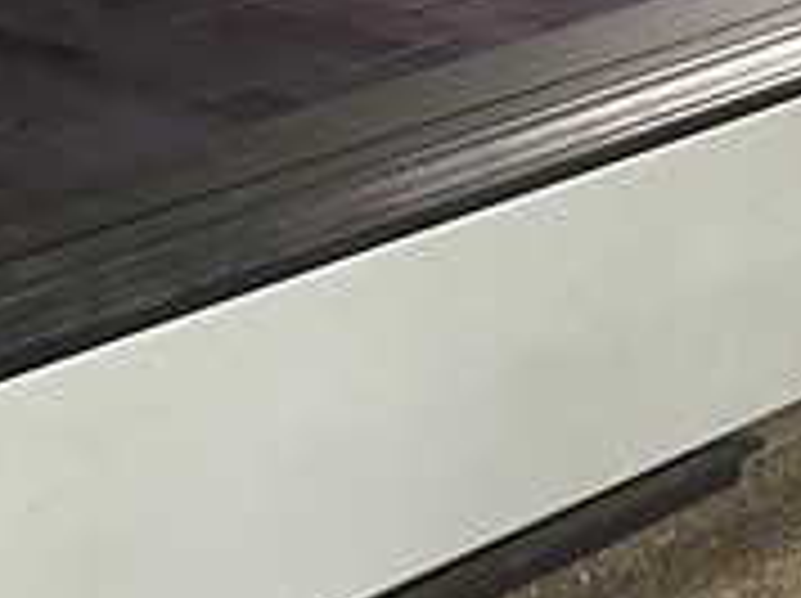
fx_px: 3143
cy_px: 90
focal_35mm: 136
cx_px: -405
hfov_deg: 13.7
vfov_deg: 10.8
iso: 250
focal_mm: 6.86
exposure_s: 1/50
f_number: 1.78
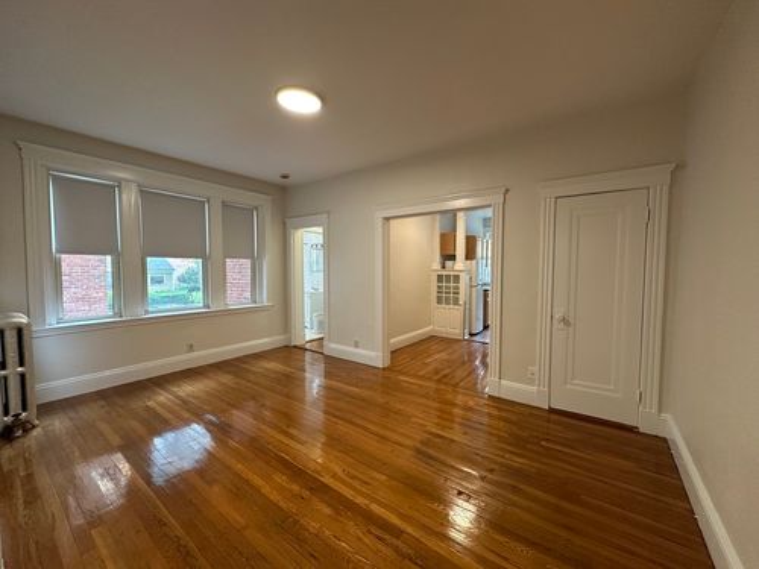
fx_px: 307
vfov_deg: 85.7
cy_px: 284
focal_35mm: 14
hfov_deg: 102.1
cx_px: 380
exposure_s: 1/60
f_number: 2.2
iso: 160
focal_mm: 2.22
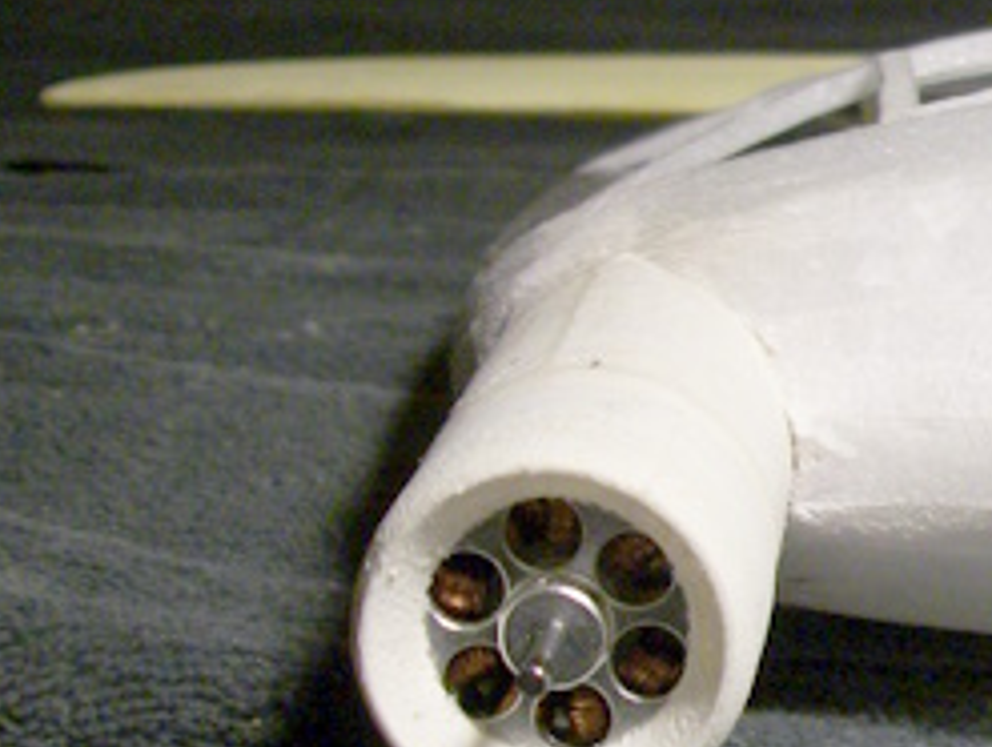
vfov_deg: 15.3
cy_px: 386
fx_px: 2784
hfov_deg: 18.2
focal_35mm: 97
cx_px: 1438
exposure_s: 1/60
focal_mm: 5.7
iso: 113
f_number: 2.9
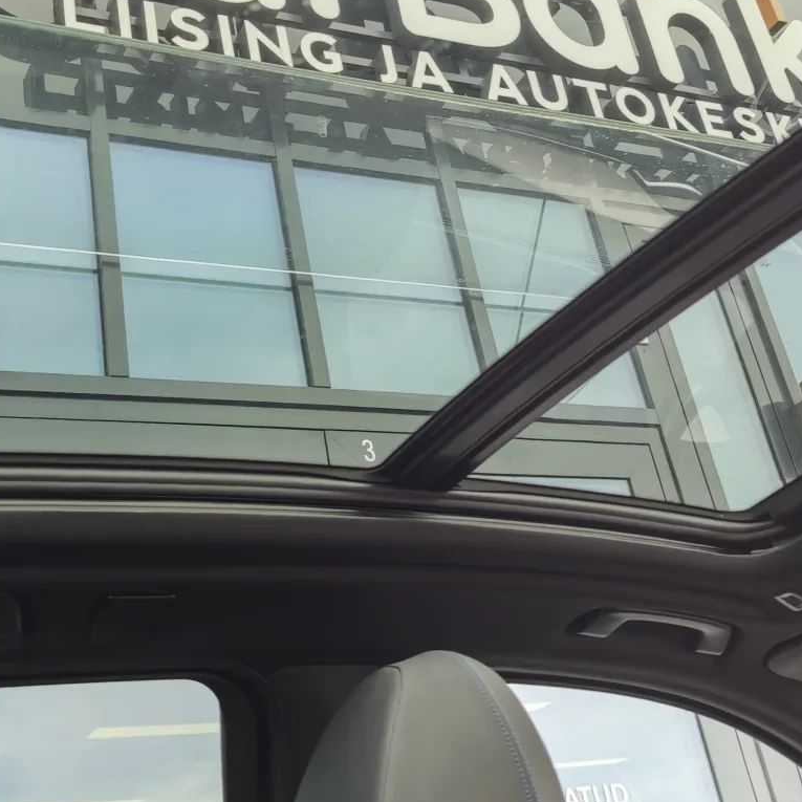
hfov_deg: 33.3
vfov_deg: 32.8
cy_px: 204
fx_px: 1337
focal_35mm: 51
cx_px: 308
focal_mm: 6.55
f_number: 1.62
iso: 50
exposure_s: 1/138
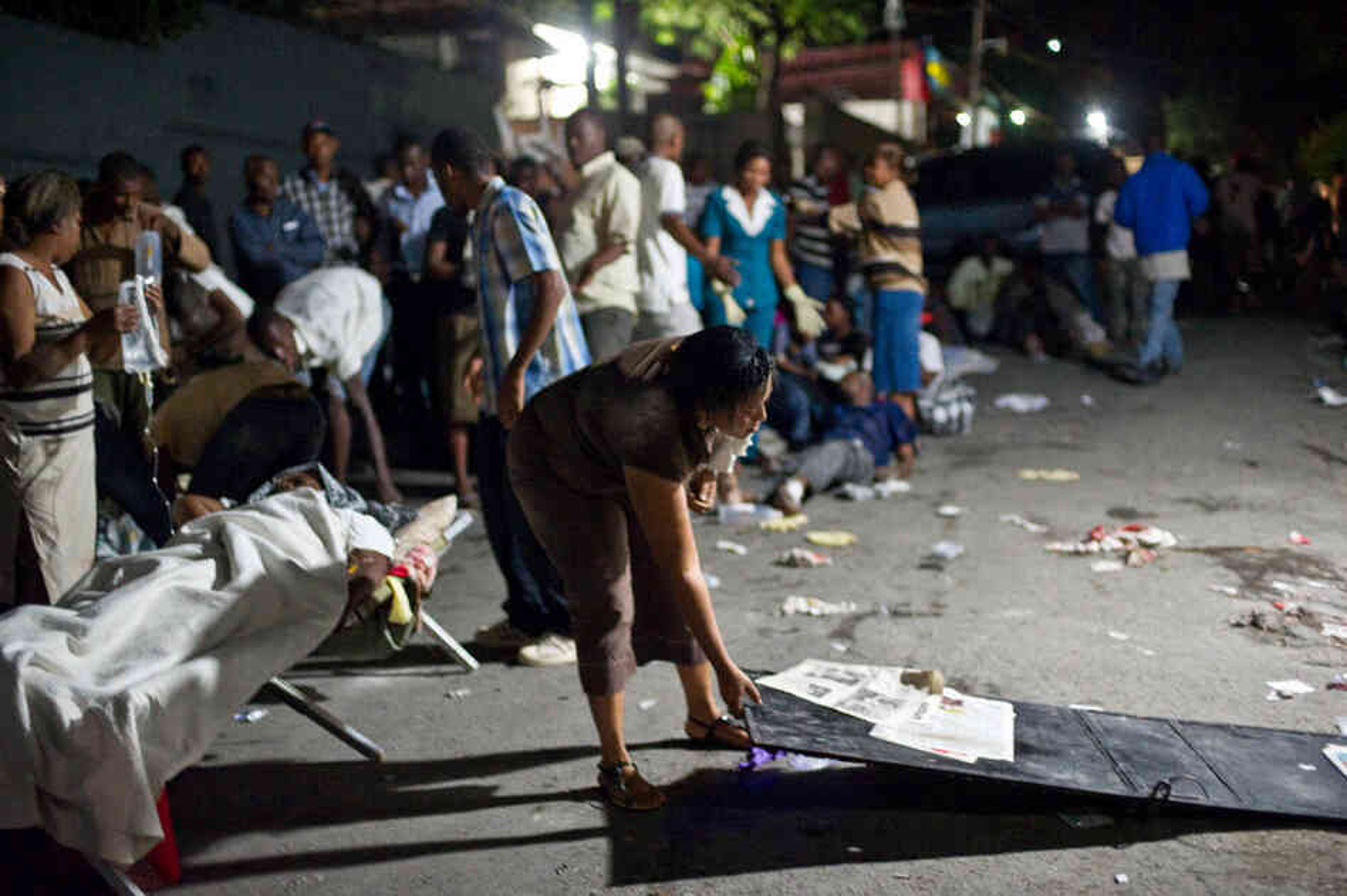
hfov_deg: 39.6
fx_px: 1870
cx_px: 674
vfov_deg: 27.0
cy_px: 448
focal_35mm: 50
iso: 6400
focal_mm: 50
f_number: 1.8
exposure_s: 1/50
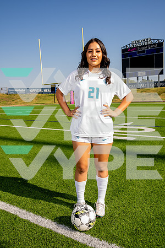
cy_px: 124
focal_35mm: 34
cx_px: 82
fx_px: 234
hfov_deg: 38.9
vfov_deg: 55.8
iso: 50
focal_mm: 34
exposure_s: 1/125
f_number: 7.1
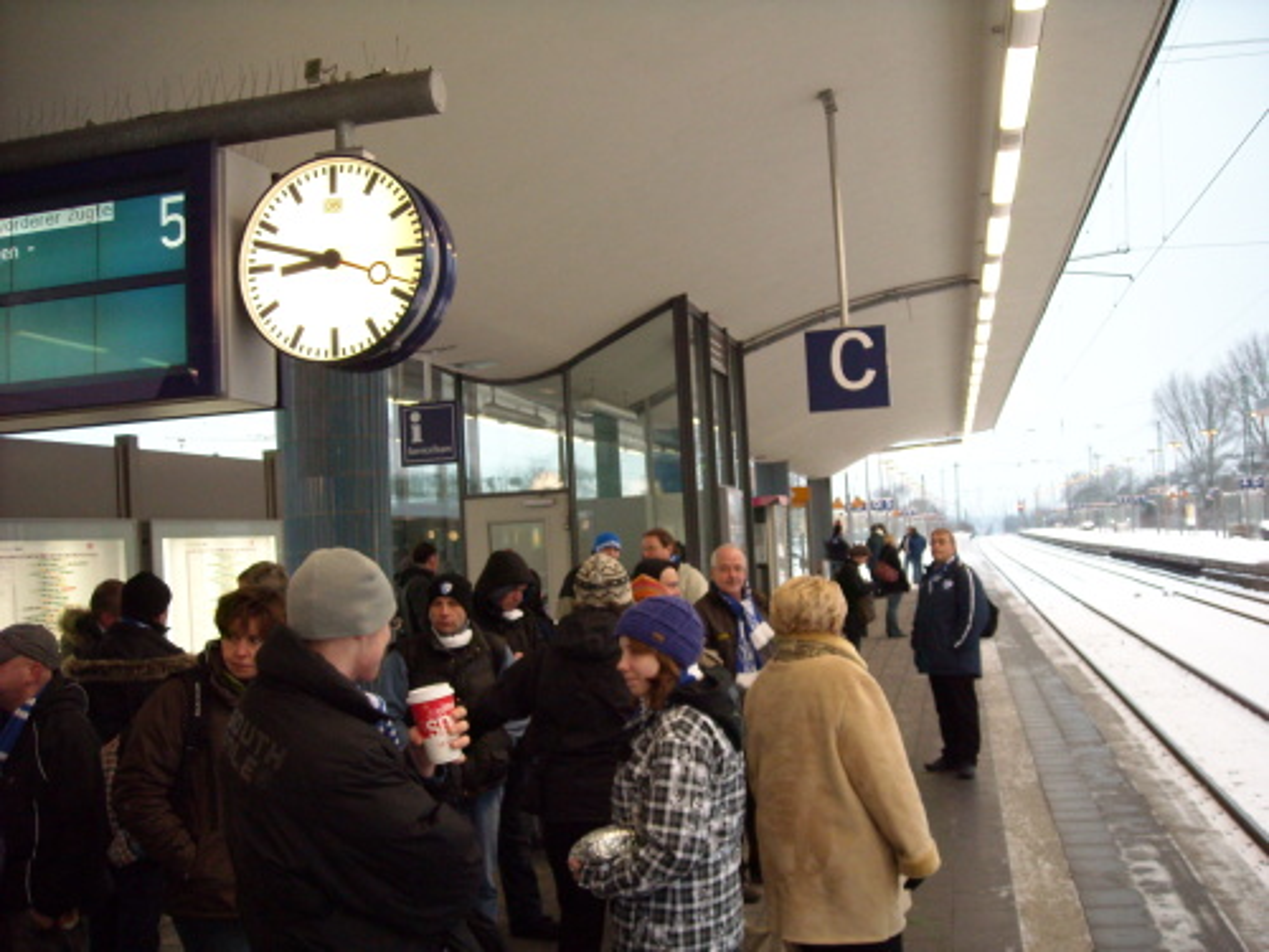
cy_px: 476
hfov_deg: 52.6
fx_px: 1283
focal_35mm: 35
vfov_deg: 40.7
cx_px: 634
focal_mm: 5.7
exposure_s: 1/57
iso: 400
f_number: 2.8
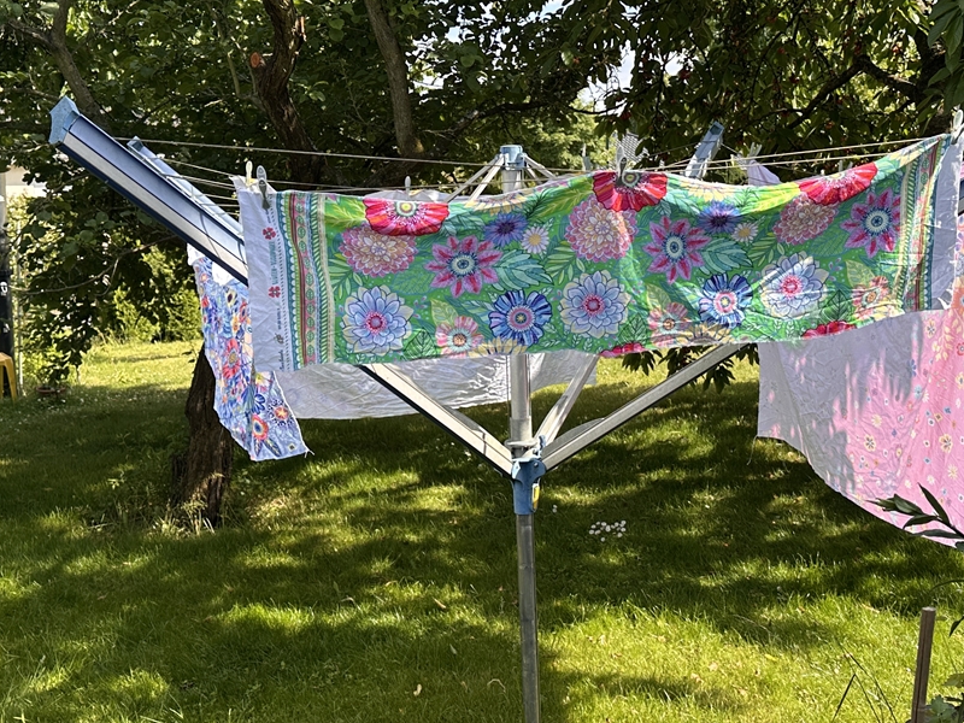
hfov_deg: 59.5
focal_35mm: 30
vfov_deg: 46.8
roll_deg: +1.3
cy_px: 369
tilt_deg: -6.3
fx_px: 835
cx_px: 572
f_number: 1.78
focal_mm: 6.86
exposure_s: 1/1119
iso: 80
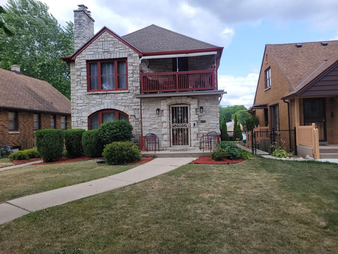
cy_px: 127
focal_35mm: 26
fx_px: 254
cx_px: 169
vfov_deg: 53.1
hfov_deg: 67.3
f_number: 1.8
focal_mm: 5.4
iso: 40
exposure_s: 1/1195
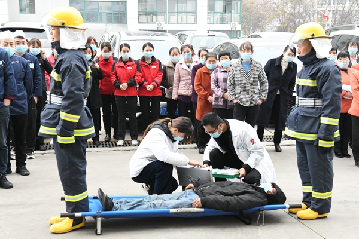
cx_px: 180
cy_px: 120
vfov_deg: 27.0
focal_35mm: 50
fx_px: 499
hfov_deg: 39.6
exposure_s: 1/320
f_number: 9
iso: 16000
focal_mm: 50
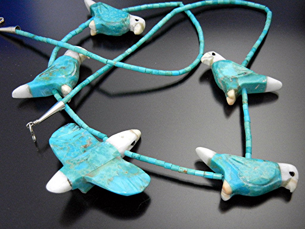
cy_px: 114
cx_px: 152
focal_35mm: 52
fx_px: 458
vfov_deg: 28.0
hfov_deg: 36.8
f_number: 7.8
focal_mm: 9.3
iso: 800
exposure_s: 1/30
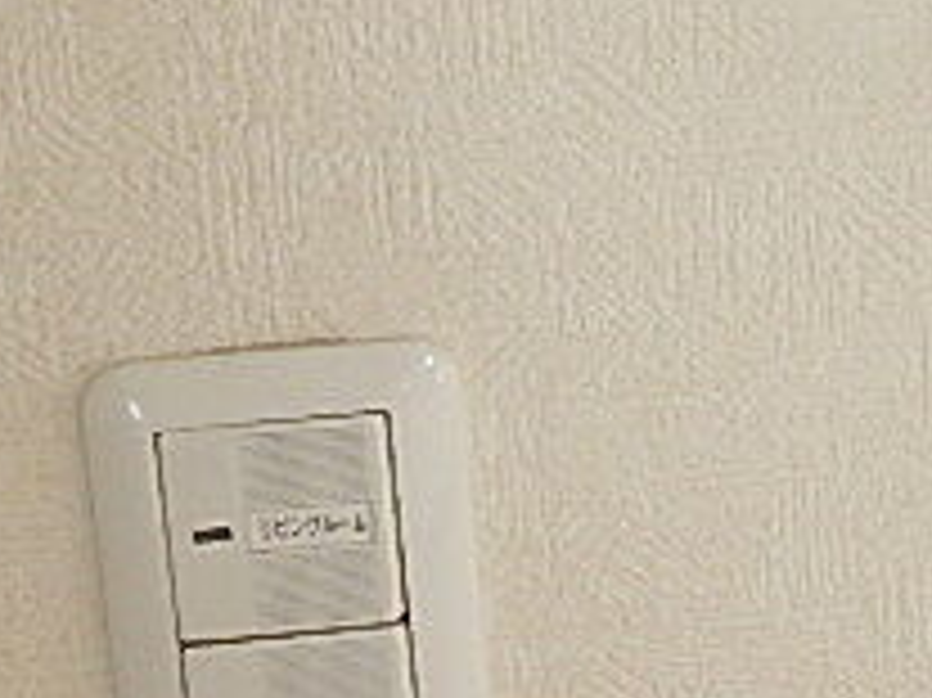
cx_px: 1369
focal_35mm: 65
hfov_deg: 24.0
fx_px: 1749
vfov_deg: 22.2
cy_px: 131
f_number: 3.5
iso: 200
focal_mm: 3.7
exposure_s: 1/60
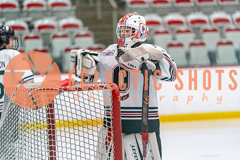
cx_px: 120
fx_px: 1334
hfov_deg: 10.3
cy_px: 80
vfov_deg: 6.9
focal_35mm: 200
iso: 3200
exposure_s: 1/1250
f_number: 2.8
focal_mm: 200
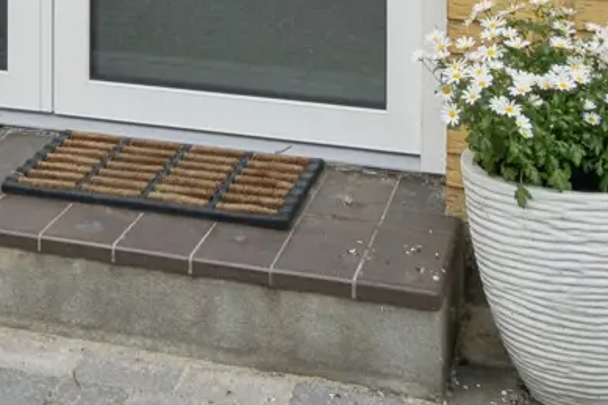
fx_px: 1375
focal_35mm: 81
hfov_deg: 24.3
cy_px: -300
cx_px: 66
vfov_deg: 14.8
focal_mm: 11
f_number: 8
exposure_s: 1/80
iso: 200
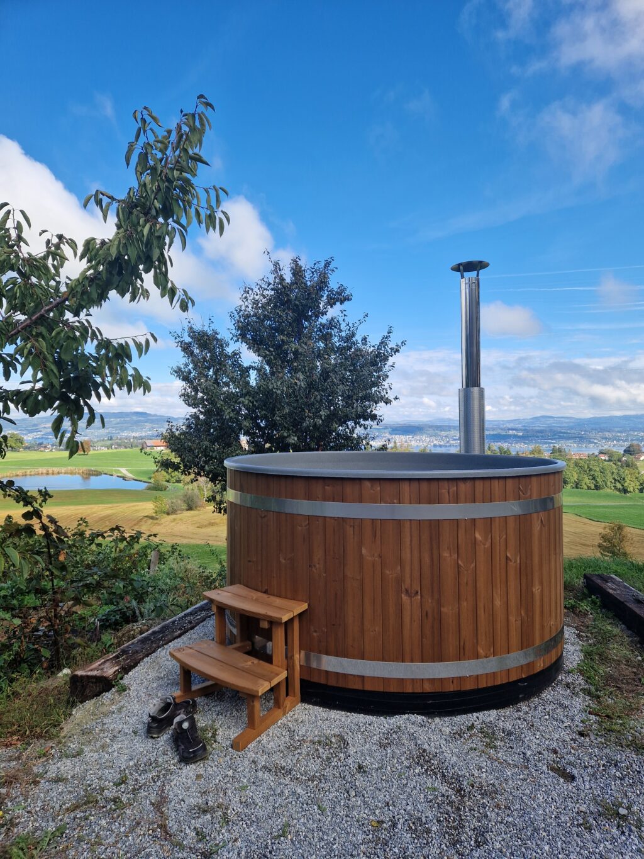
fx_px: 570
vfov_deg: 73.9
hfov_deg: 58.9
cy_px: 430
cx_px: 322
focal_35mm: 23
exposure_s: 1/940
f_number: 1.8
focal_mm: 5.4
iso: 50
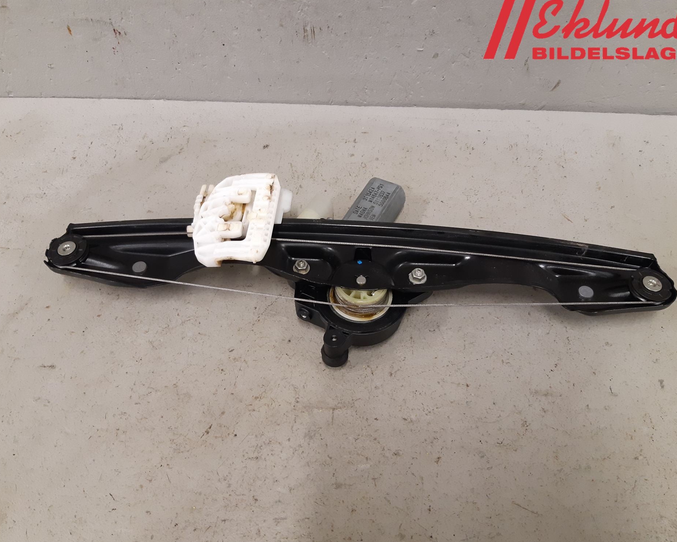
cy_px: 278
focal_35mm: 28
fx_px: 561
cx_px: 334
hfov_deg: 62.2
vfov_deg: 51.5
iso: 160
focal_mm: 3.93
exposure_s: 1/50
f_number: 1.7
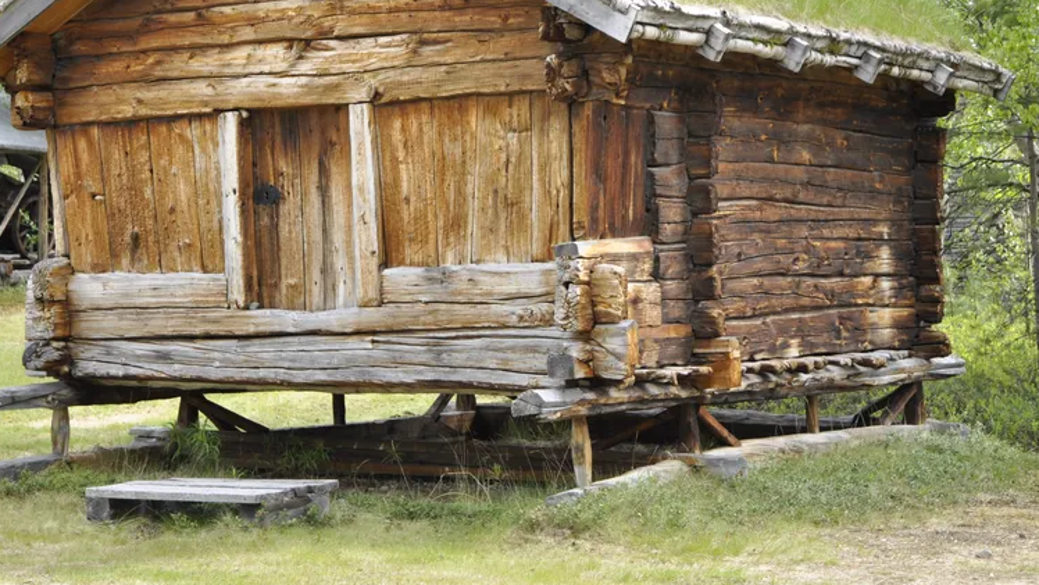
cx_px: 525
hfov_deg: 22.1
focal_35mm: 97
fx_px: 2665
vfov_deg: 12.5
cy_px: 114
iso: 200
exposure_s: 1/200
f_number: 4.8
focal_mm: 45
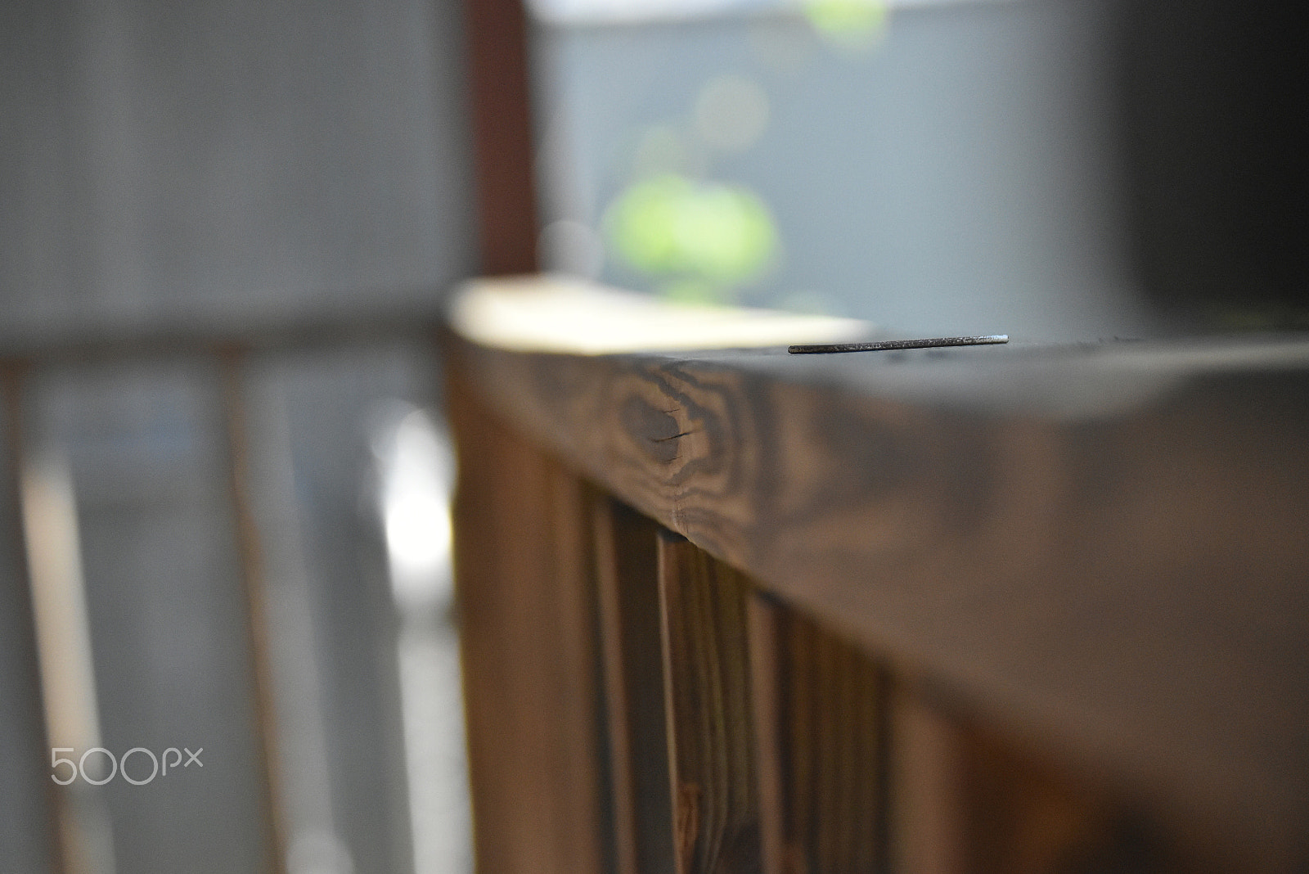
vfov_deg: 16.6
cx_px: 654
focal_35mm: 82
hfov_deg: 24.6
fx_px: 3001
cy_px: 437
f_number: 4
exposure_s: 1/4000
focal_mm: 55
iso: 2500
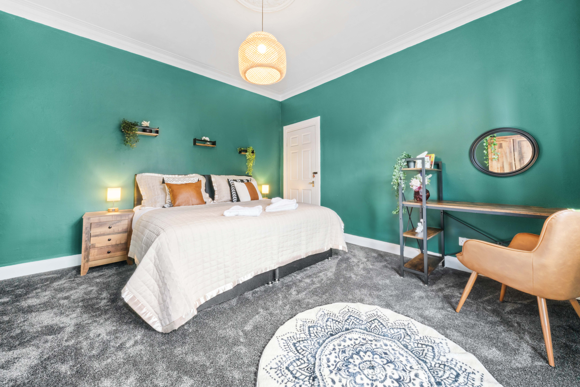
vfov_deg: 90.0
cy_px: 194
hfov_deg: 112.6
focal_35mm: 12
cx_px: 290
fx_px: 193
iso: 800
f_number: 22
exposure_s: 10
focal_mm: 12
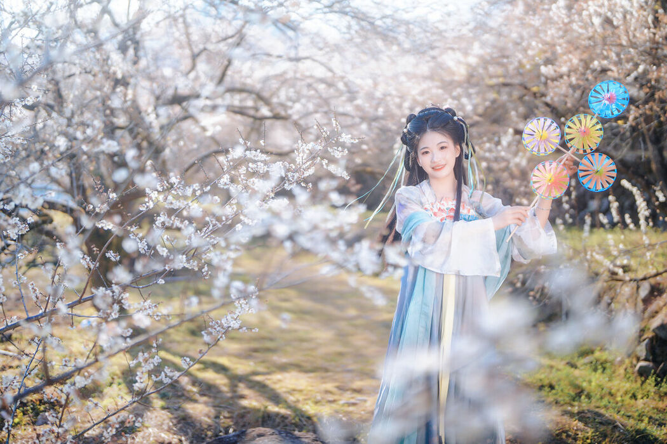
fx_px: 926
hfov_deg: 39.6
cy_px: 222
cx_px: 334
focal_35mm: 50
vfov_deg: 27.0
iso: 100
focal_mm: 50
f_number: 1.2
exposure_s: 1/3200
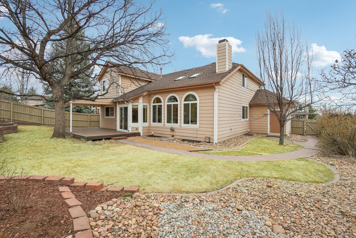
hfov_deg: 100.4
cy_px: 119
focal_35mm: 15
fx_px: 148
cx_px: 178
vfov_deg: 77.3
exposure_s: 1/800
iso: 400
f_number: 8
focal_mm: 10
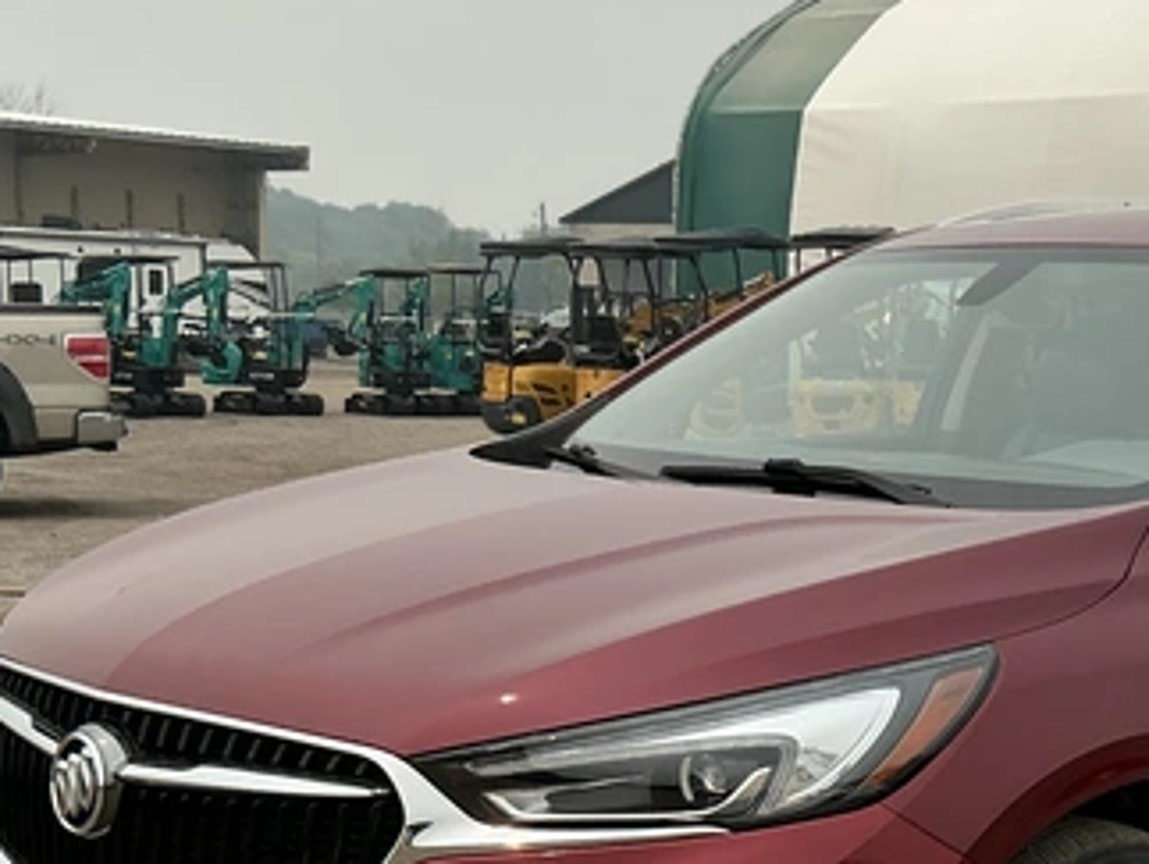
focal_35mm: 65
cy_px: 656
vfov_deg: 22.4
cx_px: 989
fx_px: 2160
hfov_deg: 28.8
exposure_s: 1/2227
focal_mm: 3
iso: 25
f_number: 1.8
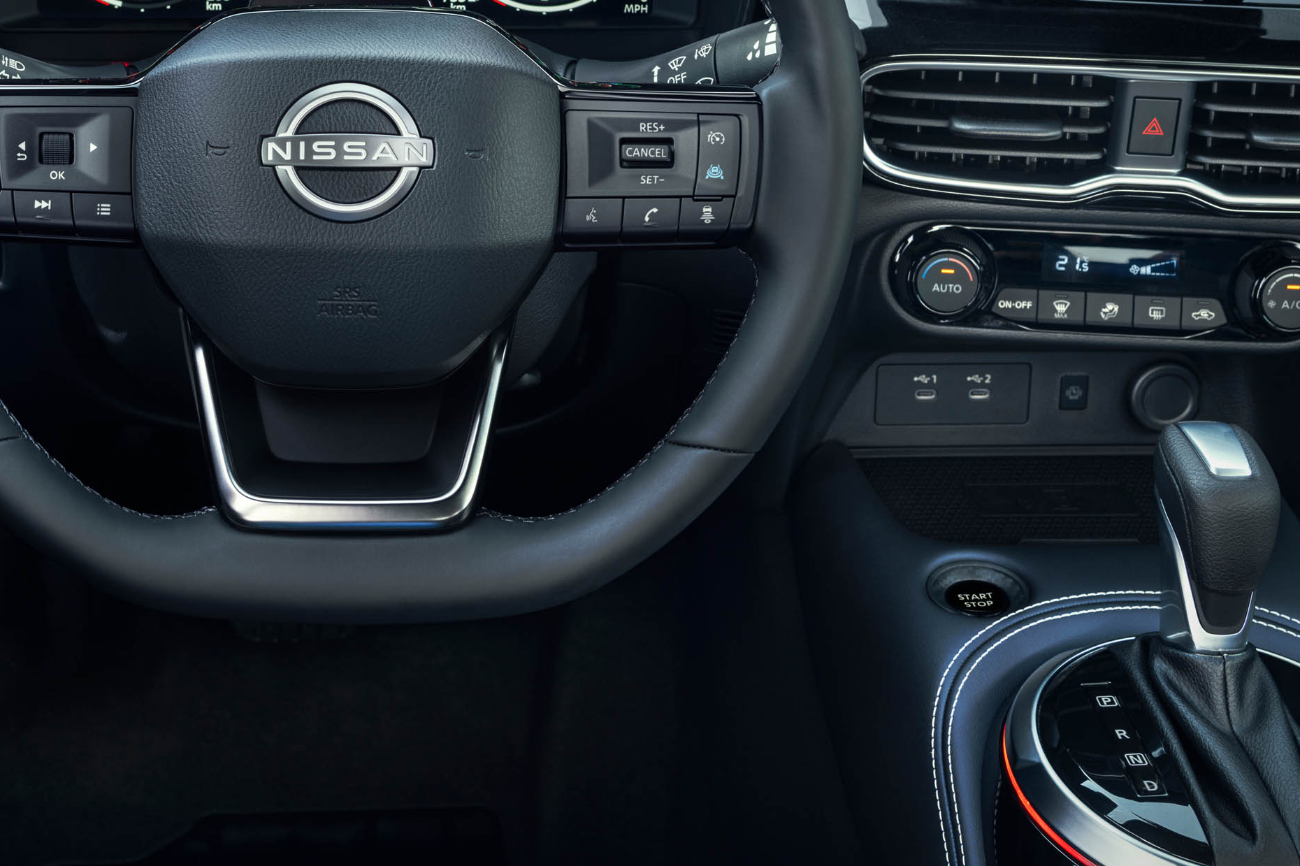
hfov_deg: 32.6
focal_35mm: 61
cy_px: 192
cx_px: 421
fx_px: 2202
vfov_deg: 22.0
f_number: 8
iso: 100
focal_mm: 35
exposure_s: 1/2.5
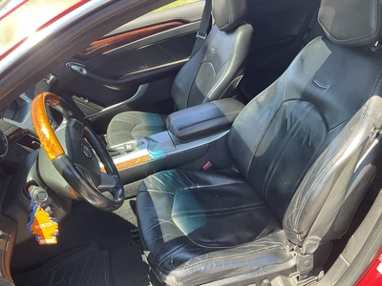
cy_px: 143
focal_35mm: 29
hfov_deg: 61.7
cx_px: 191
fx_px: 320
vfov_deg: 48.2
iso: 25
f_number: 1.8
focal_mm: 3
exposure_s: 1/122
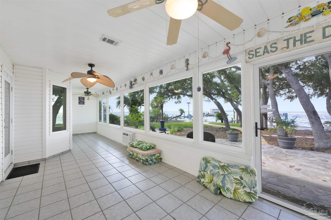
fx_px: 129
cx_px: 166
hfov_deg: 104.3
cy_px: 110
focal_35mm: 14
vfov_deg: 81.2
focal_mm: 14
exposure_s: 1/15
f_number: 11
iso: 400
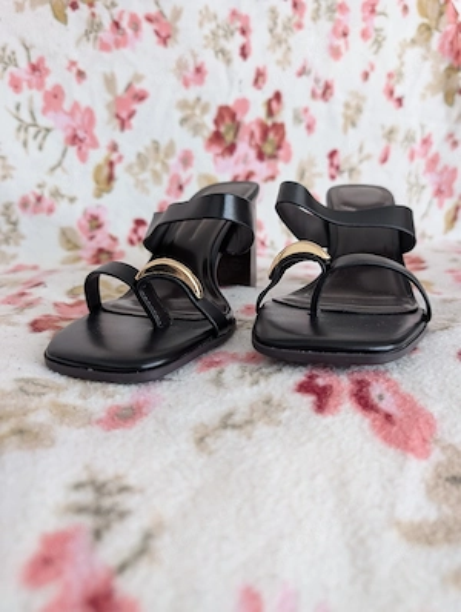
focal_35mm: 24
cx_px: 230
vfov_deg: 71.5
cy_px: 306
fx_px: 425
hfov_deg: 57.0
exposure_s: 1/30
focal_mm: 6.9
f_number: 1.68
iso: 84
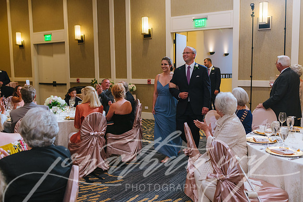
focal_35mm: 35
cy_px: 101
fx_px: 295
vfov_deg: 37.9
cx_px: 152
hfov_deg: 54.4
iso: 1600
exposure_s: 1/125
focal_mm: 35
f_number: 2.8
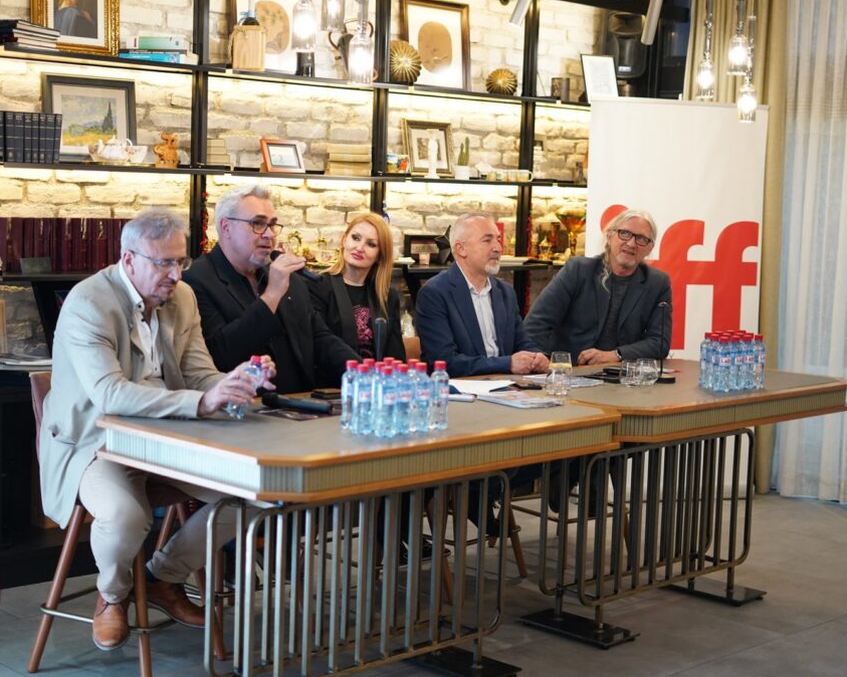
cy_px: 338
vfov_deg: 26.7
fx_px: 1429
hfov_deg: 33.0
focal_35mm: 57
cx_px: 368
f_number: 1.8
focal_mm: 50
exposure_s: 1/200
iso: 3200
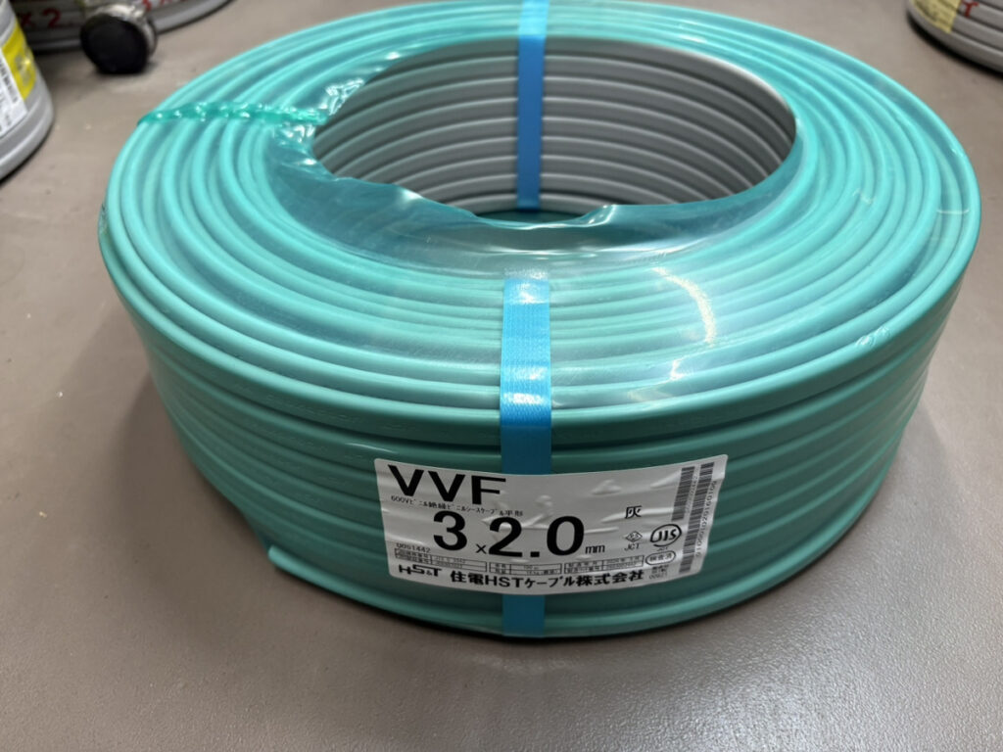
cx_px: 502
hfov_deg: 67.3
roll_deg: +1.0
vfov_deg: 53.1
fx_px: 753
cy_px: 376
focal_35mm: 26
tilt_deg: -42.4
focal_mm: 5.96
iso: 125
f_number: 1.6
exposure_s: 1/50
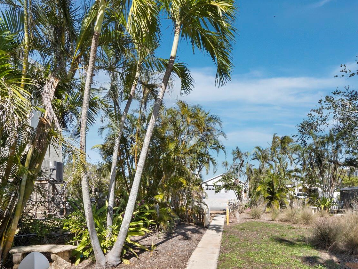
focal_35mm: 20
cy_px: 190
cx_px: 206
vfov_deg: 63.5
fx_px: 207
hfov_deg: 81.2
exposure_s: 1/320
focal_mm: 7
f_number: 11
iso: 400
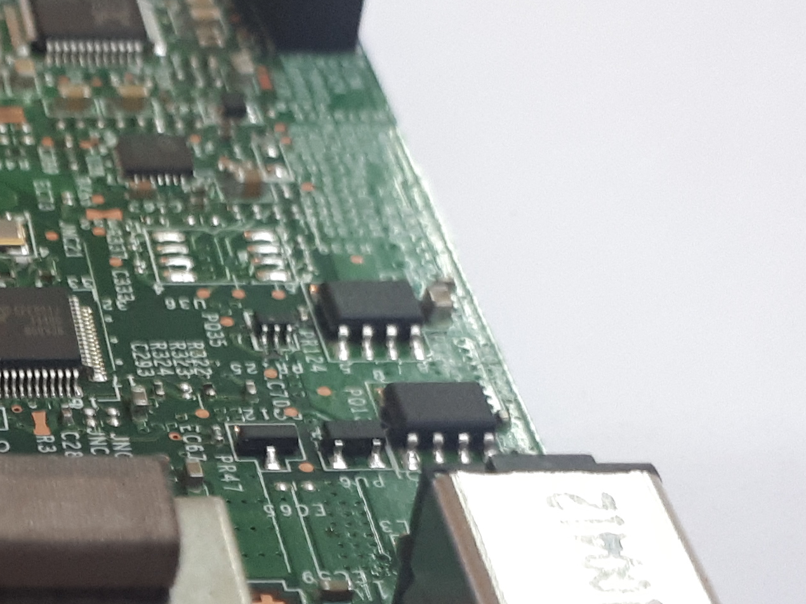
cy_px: 584
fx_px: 2281
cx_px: -131
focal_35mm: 98
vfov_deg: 14.9
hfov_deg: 19.0
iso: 200
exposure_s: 1/25
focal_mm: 3.6
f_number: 1.9
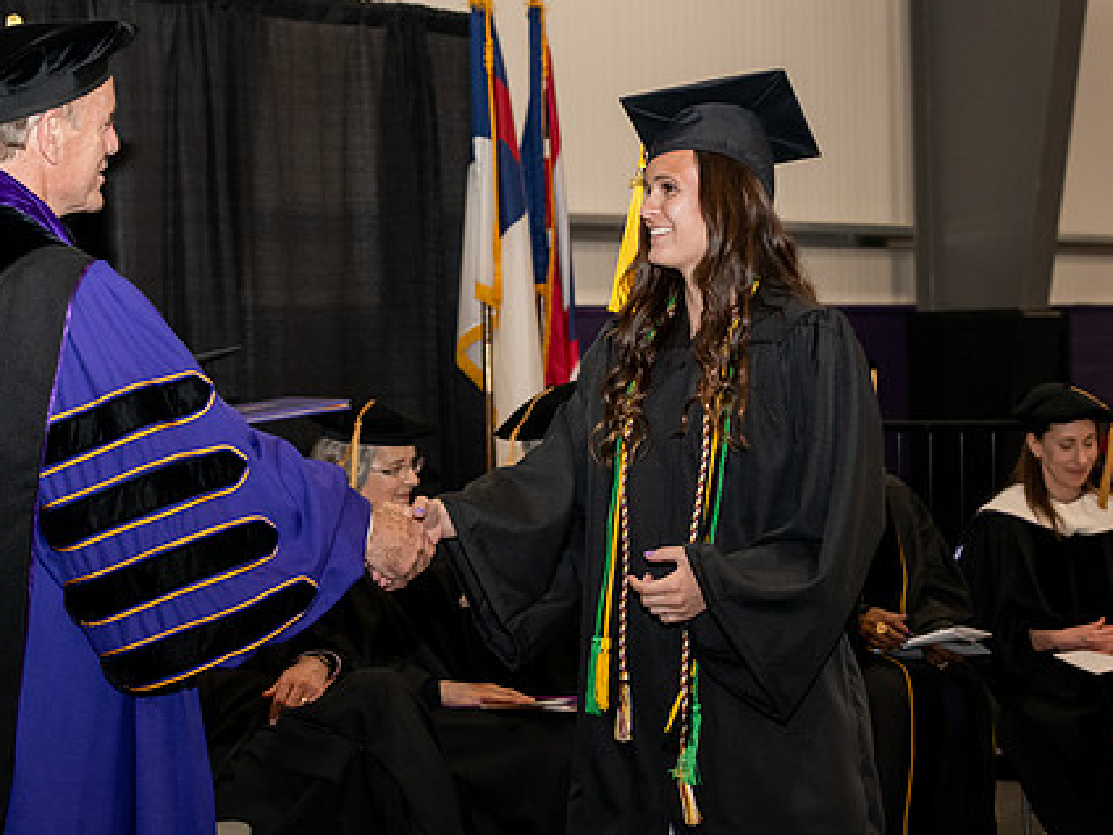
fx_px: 2958
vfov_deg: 16.1
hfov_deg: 21.3
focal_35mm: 92
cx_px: 499
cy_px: 385
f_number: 5.6
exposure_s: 1/200
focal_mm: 70
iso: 2000
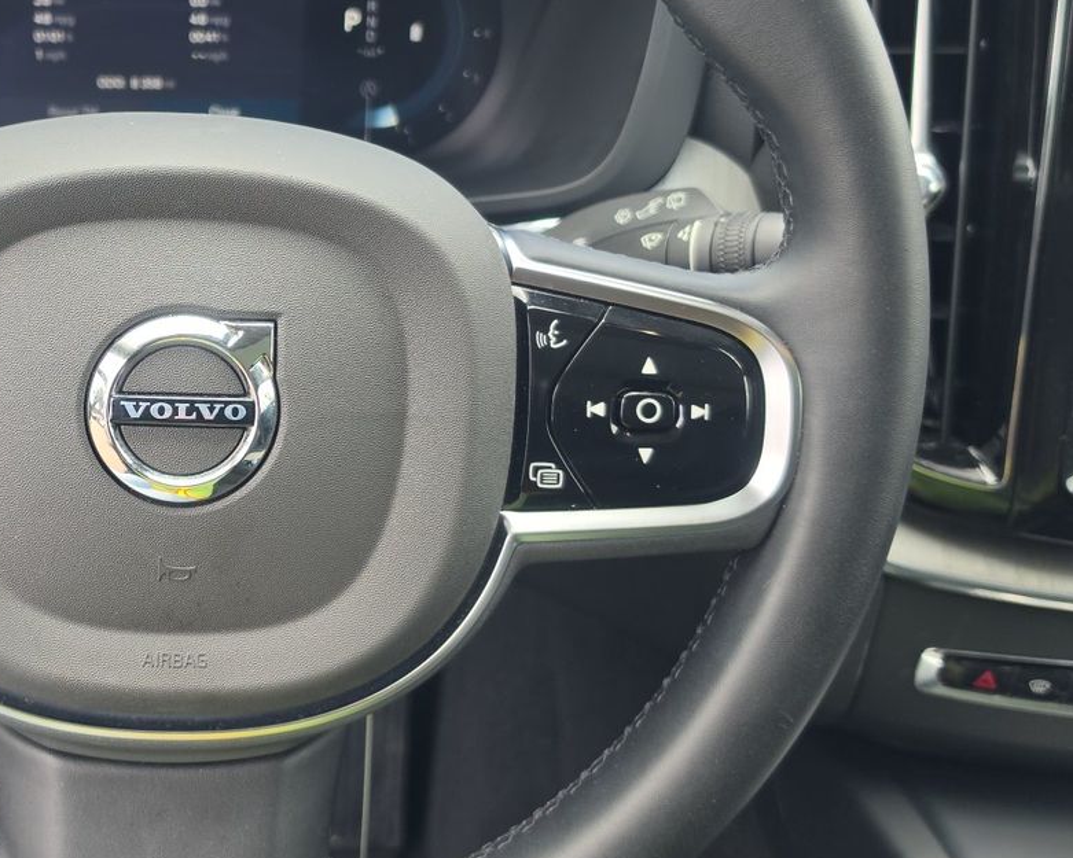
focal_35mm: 46
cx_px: 177
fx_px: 1461
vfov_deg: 32.6
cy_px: 308
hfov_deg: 38.4
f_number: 1.4
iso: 11
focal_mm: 6.5
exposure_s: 1/119
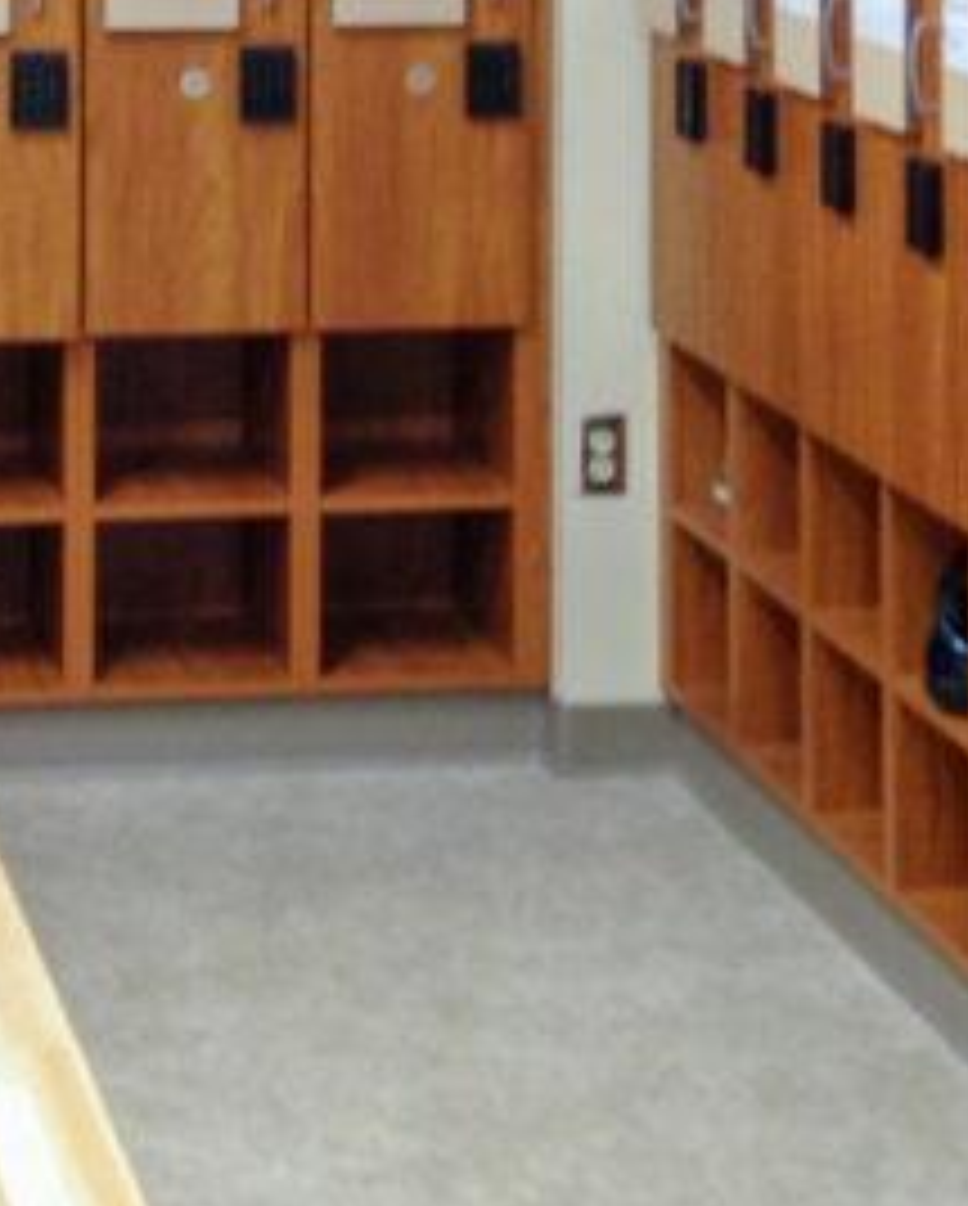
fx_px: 4397
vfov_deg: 15.5
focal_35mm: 123
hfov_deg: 12.4
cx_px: -32
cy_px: 135
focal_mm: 4.12
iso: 80
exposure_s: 1/20
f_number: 2.4
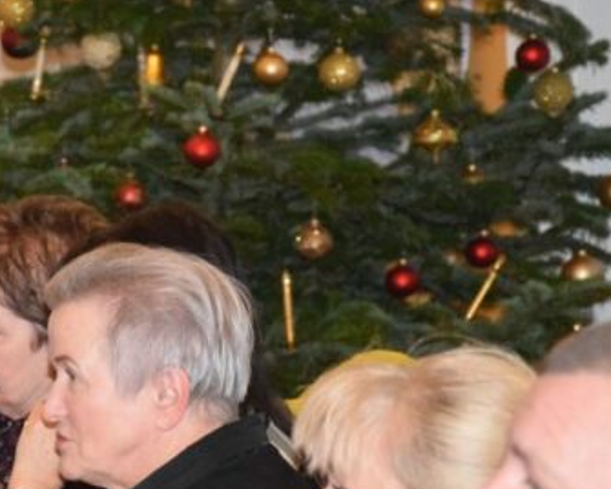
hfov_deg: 7.9
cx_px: -69
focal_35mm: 242
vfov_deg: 6.4
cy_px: 369
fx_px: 4378
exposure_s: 1/60
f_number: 5.3
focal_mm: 75
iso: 3200
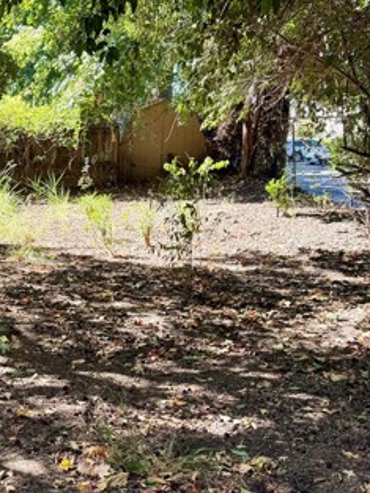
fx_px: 698
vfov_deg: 38.5
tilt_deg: -13.5
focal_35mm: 49
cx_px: 43
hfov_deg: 28.6
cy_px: 328
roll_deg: -0.4
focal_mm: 6.76
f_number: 1.78
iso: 80
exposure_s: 1/329
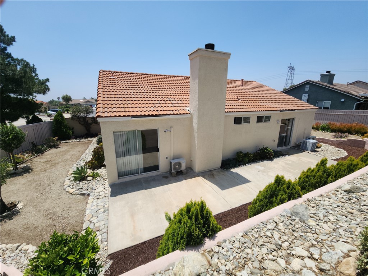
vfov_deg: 89.9
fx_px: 138
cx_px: 184
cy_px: 138
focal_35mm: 13
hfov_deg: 106.2
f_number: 2.2
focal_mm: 2.2
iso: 50
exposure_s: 1/2650
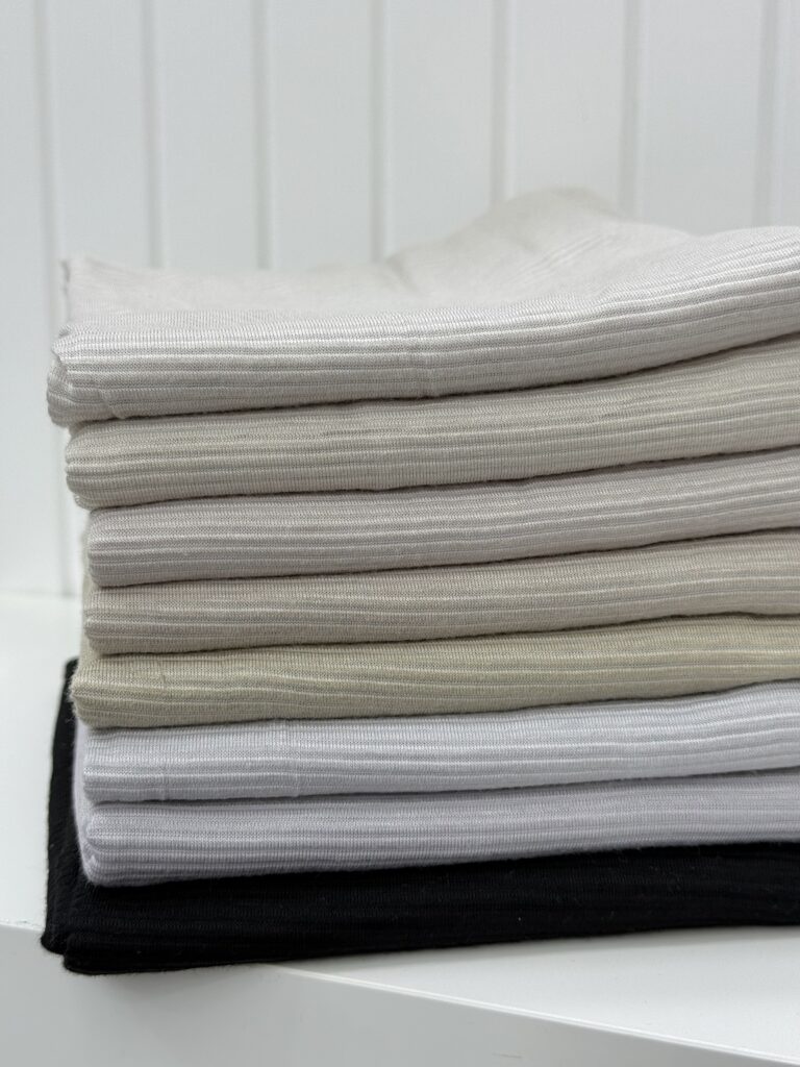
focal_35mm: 48
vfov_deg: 39.7
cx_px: 400
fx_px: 1479
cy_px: 534
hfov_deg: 30.3
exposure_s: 1/121
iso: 64
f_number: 1.78
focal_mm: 6.76
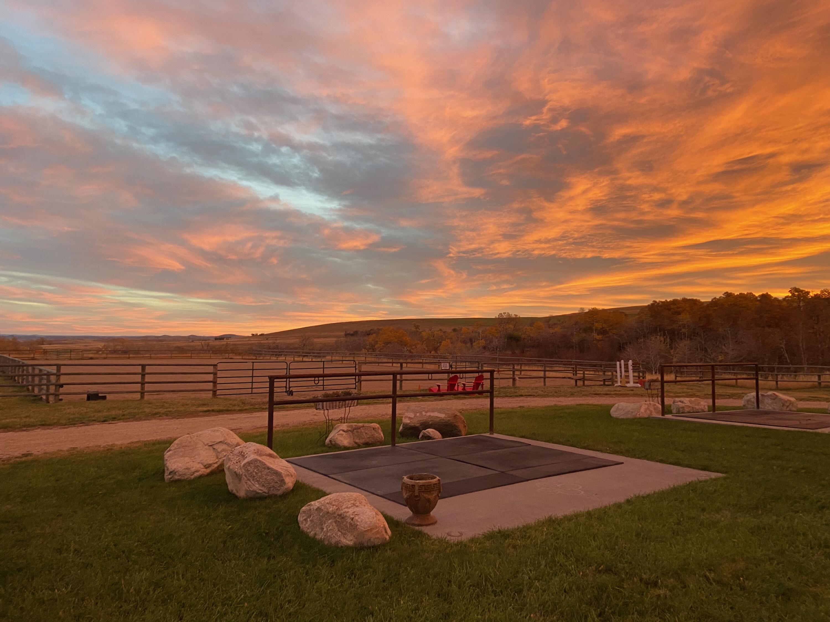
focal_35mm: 26
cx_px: 415
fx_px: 623
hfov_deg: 67.3
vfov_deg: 53.1
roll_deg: -0.1
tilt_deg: +3.1
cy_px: 311
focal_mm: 4.25
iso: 125
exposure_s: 1/70
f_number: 1.8
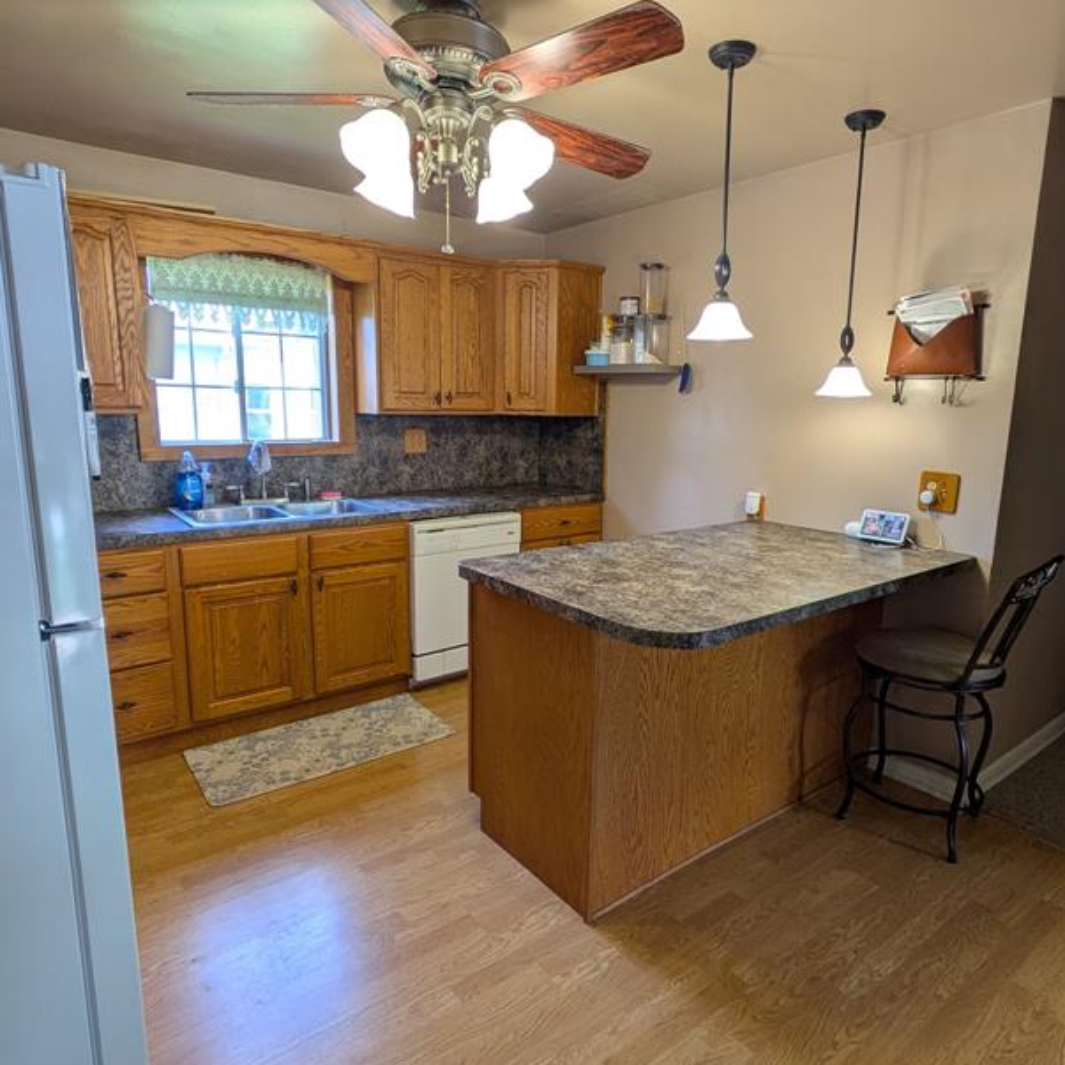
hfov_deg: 72.1
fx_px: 731
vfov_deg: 72.1
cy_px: 521
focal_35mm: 21
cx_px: 550
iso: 72
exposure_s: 1/60
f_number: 2.2
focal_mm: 1.83
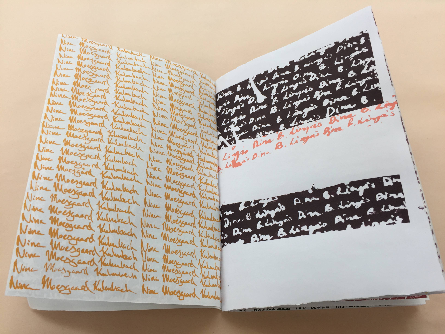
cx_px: 222
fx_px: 373
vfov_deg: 48.2
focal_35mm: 29
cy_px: 167
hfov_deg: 61.7
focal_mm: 4.15
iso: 32
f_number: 2.2
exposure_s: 1/100
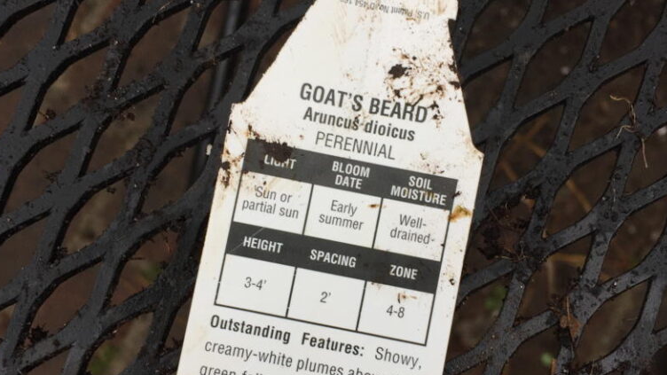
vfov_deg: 27.7
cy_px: 199
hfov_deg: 47.4
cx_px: 334
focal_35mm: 43
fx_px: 761
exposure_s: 1/120
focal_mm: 4.15
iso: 50
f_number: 2.2
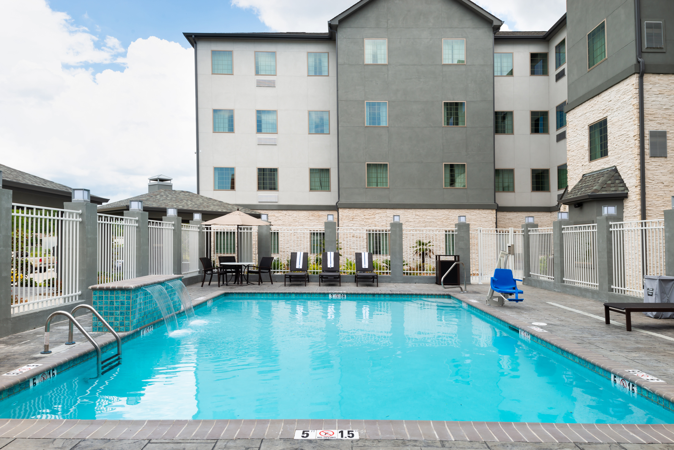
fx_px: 449
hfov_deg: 73.7
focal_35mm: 24
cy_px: 225
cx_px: 337
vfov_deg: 53.2
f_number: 11
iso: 100
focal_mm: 24
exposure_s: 1/125
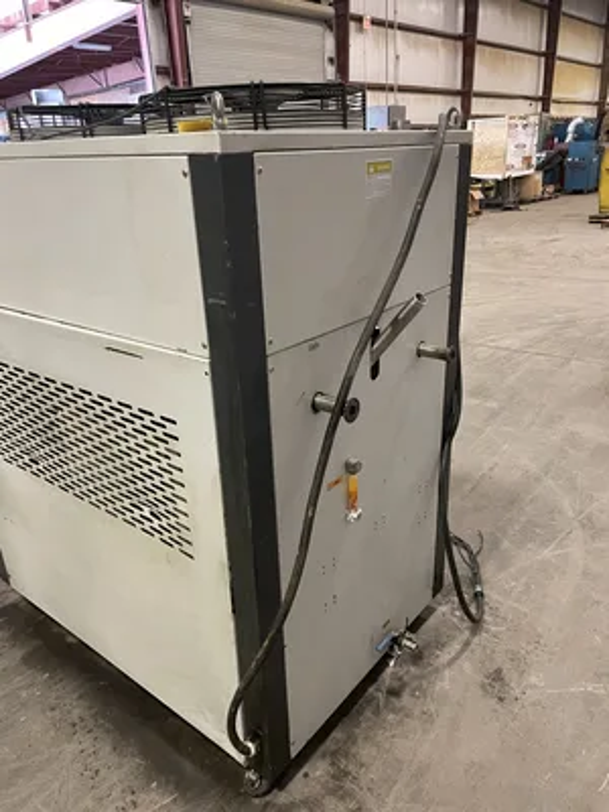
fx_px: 610
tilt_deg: -22.2
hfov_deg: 53.1
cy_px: 406
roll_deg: +3.5
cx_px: 304
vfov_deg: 67.3
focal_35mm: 26
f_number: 1.6
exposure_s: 1/60
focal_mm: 4.2
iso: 500
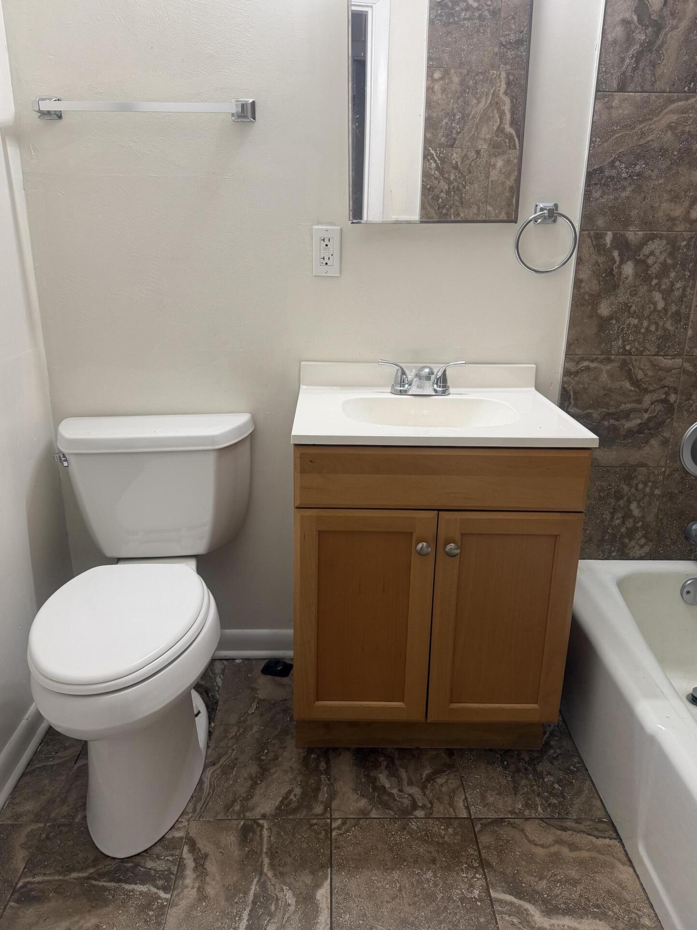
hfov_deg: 54.9
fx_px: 671
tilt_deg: -17.4
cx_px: 347
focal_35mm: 25
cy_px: 455
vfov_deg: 69.4
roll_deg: -1.2
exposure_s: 1/120
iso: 200
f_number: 1.78
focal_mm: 6.76
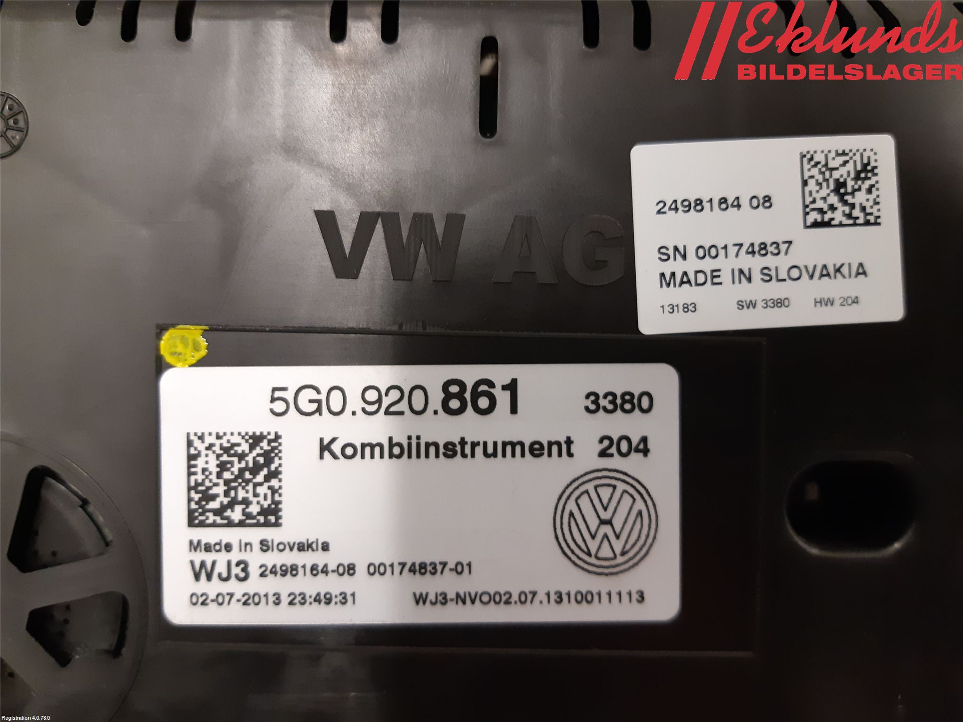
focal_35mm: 26
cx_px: 482
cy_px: 361
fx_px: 723
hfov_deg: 67.3
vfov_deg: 53.1
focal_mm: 3.93
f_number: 1.7
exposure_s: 1/50
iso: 250
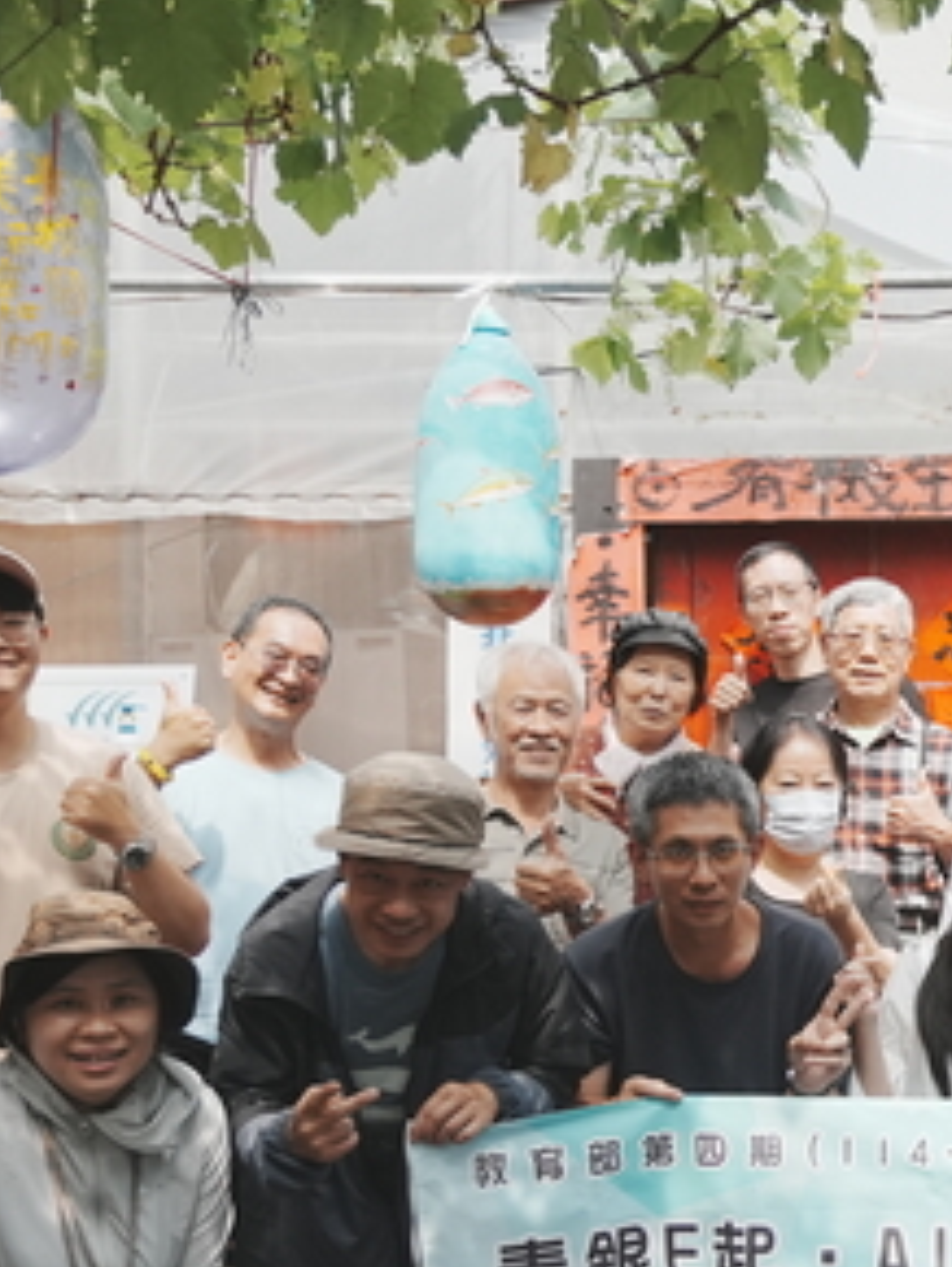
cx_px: 1118
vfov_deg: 32.9
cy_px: 867
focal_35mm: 58
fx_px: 2124
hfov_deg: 23.3
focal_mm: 17
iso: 1000
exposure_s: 1/5000
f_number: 2.8
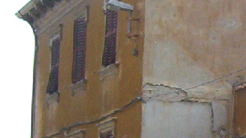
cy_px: 80
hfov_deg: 13.0
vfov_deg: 7.6
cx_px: 341
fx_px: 1037
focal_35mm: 159
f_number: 5.24
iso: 100
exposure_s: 1/375
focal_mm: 5.54
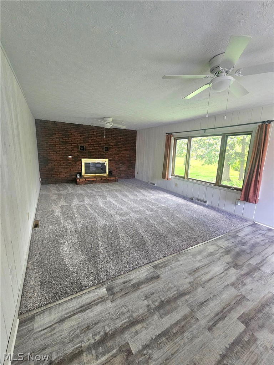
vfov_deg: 106.2
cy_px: 182
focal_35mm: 13
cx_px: 137
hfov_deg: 89.9
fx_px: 137
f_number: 2.2
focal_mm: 2.2
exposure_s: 1/60.2
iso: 320
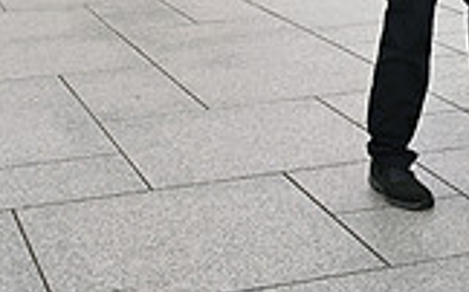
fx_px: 1303
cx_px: 285
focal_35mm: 102
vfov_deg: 11.5
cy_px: -298
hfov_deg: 20.4
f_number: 6.3
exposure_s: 1/160
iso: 64
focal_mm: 24
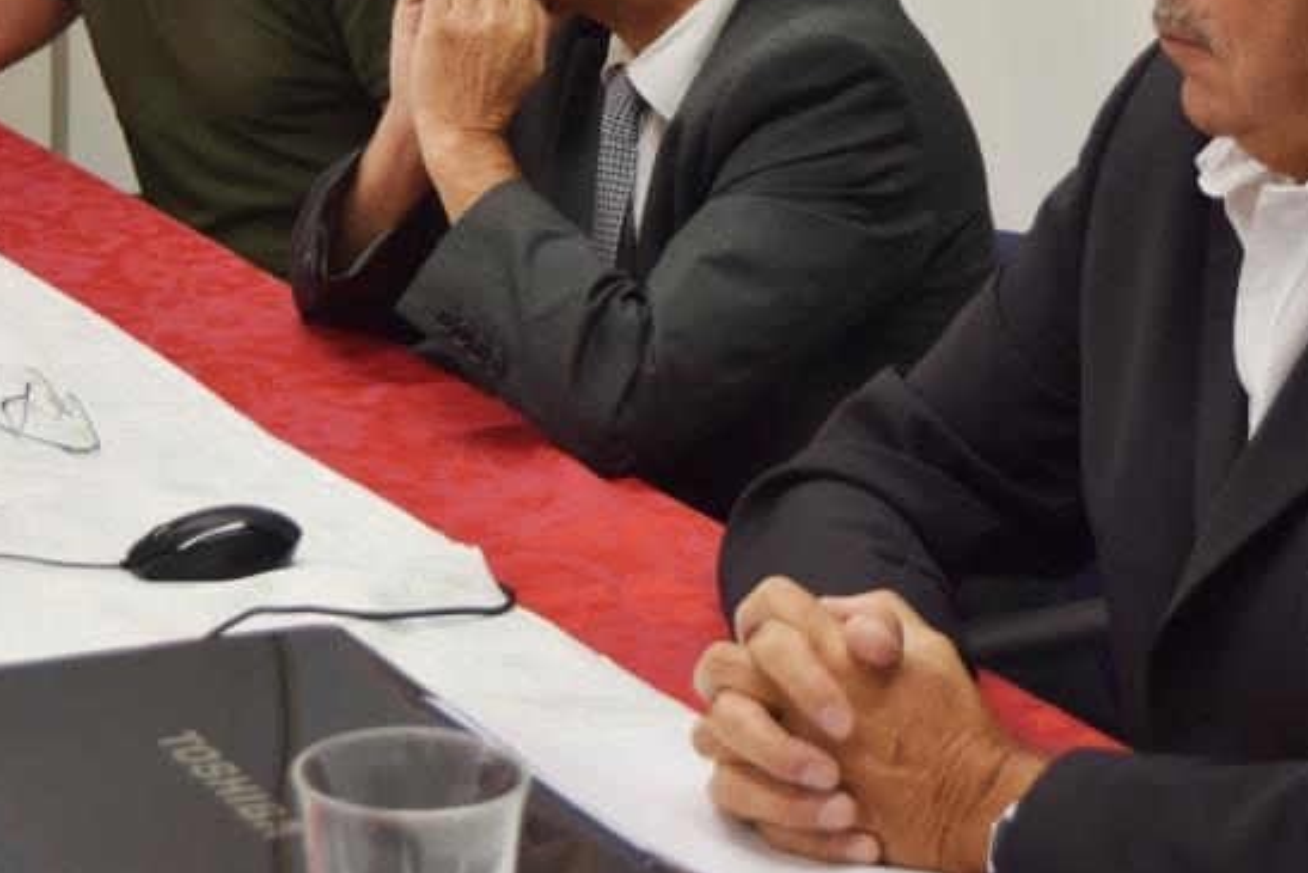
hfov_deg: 20.2
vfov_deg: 13.5
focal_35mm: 101
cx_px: 560
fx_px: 3670
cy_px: 128
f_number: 4.8
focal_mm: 36
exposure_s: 1/60
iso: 400
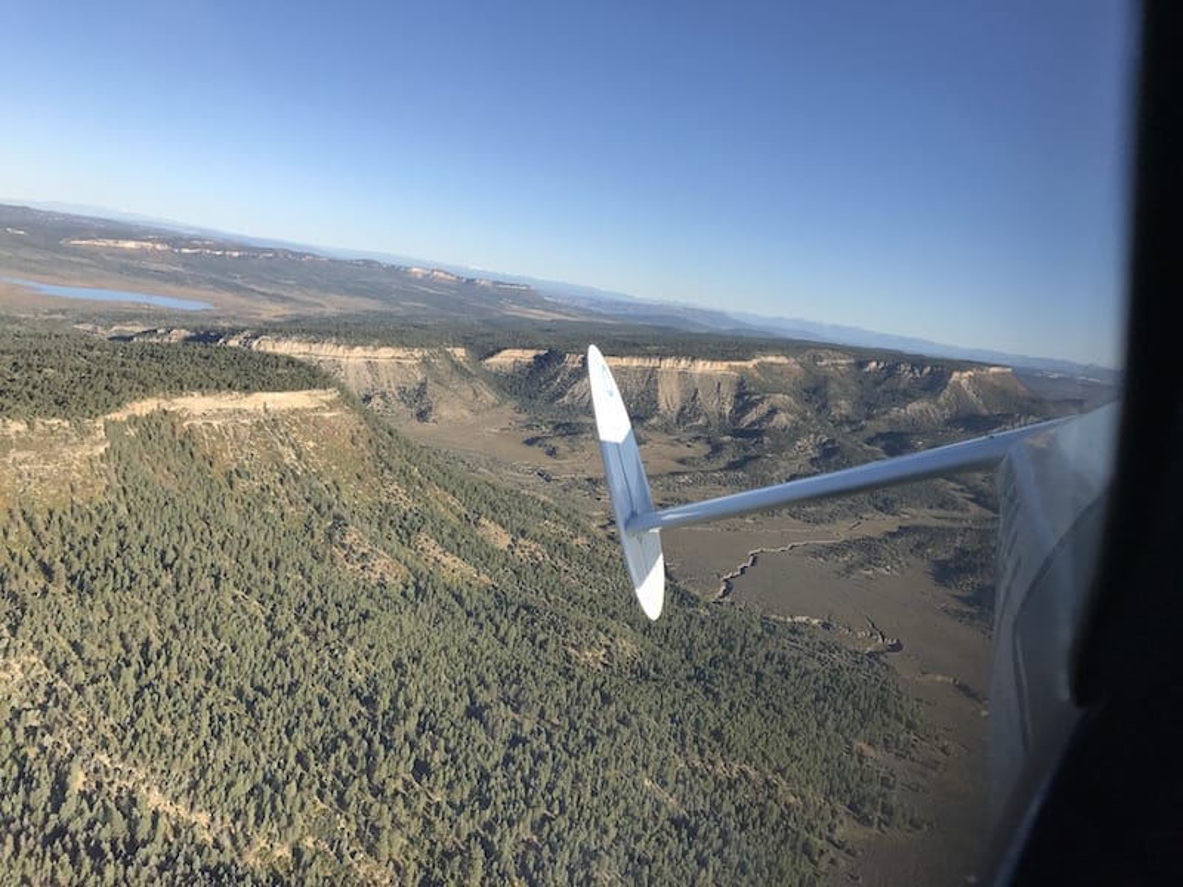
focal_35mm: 28
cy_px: 444
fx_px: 957
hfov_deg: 63.4
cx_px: 592
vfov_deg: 49.7
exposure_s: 1/1546
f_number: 1.8
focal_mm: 3.99
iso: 20
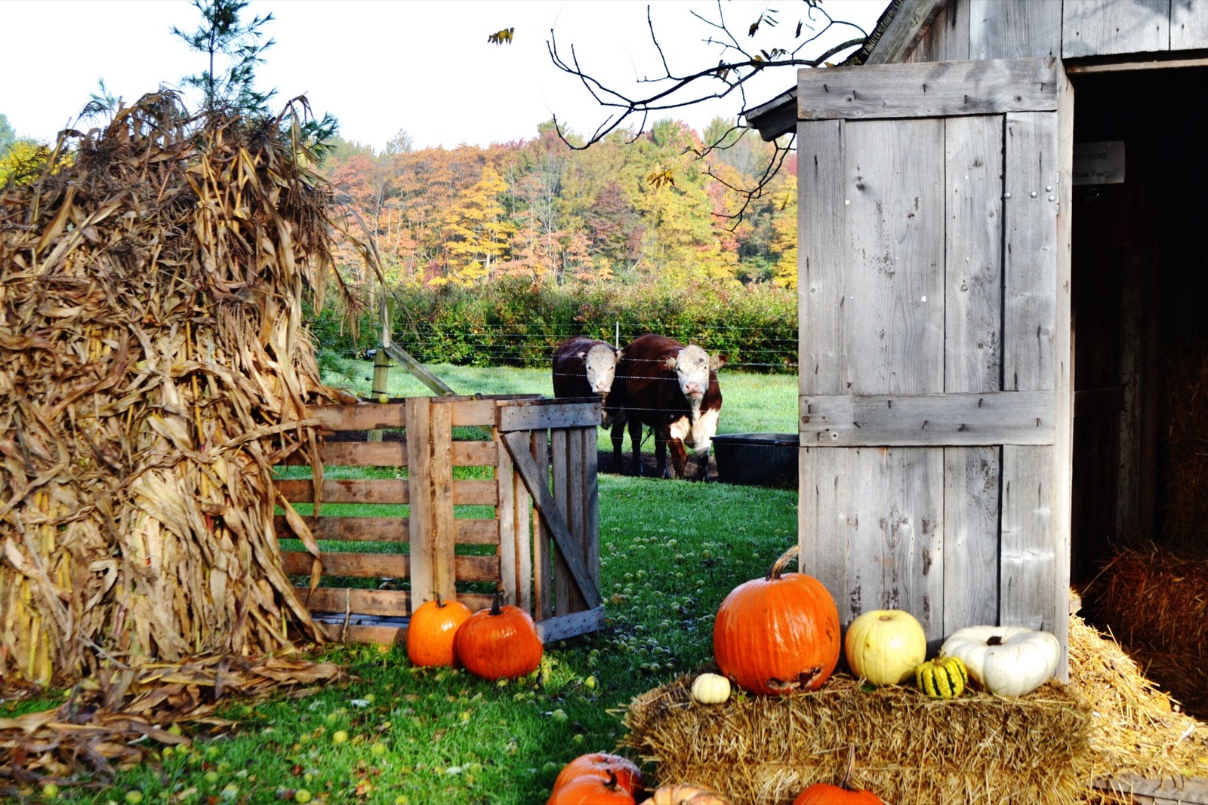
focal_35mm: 54
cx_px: 604
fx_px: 1812
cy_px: 402
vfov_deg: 25.1
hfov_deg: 36.9
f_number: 5.6
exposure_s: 1/125
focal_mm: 36
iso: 110
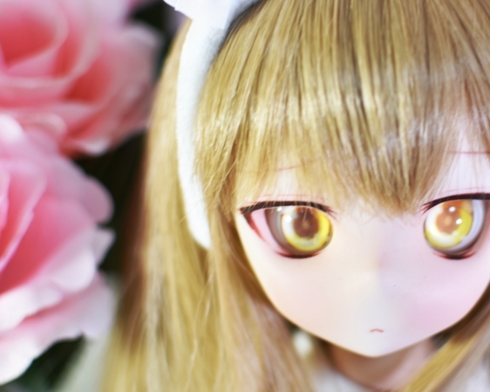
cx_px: 405
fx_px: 1302
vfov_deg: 17.1
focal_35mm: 90
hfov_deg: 21.0
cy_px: 151
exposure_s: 1/25
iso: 100
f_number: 2.5
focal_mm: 35
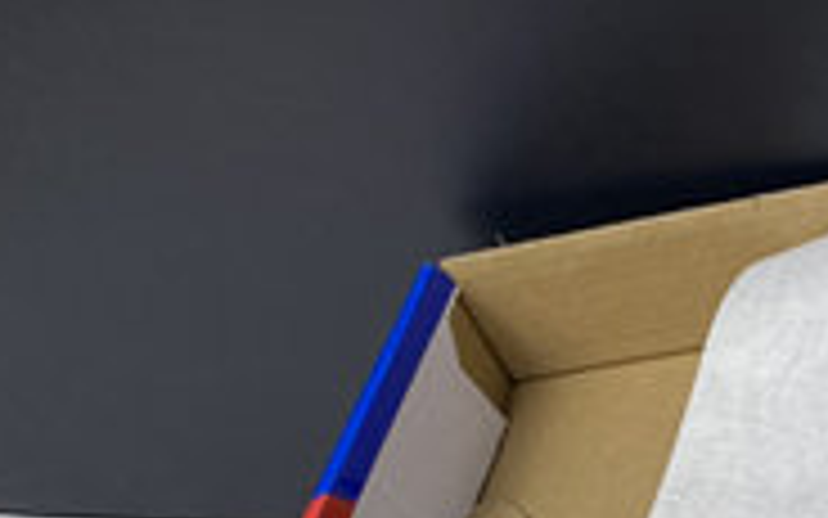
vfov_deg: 11.5
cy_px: 962
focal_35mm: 105
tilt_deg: -50.5
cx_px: 1440
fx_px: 2369
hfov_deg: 16.8
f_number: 1.8
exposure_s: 1/100
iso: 64
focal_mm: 4.25
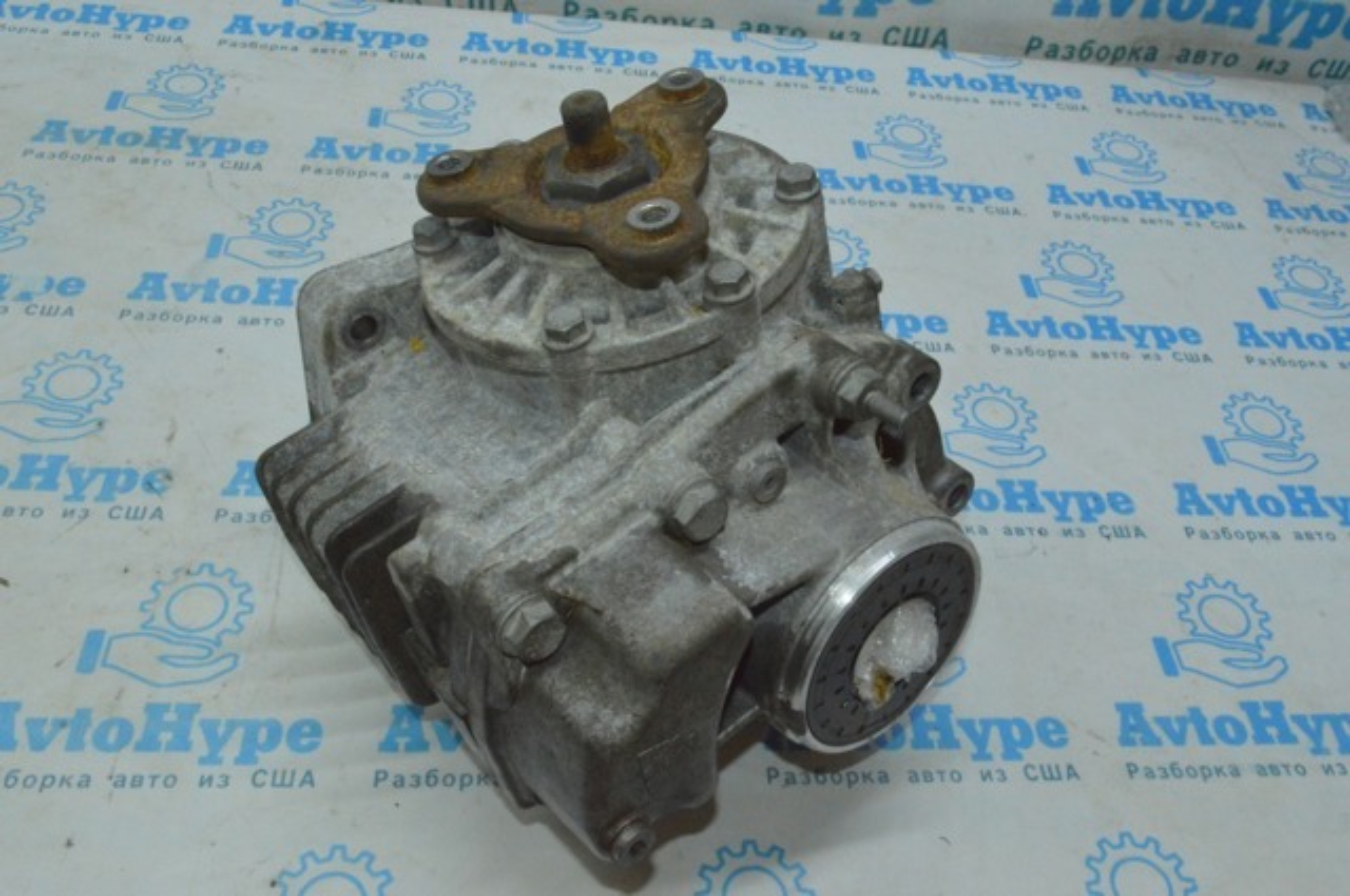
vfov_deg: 39.9
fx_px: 1236
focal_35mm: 33
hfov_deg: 57.3
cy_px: 448
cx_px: 675
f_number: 25
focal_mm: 22
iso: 5000
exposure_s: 1/50
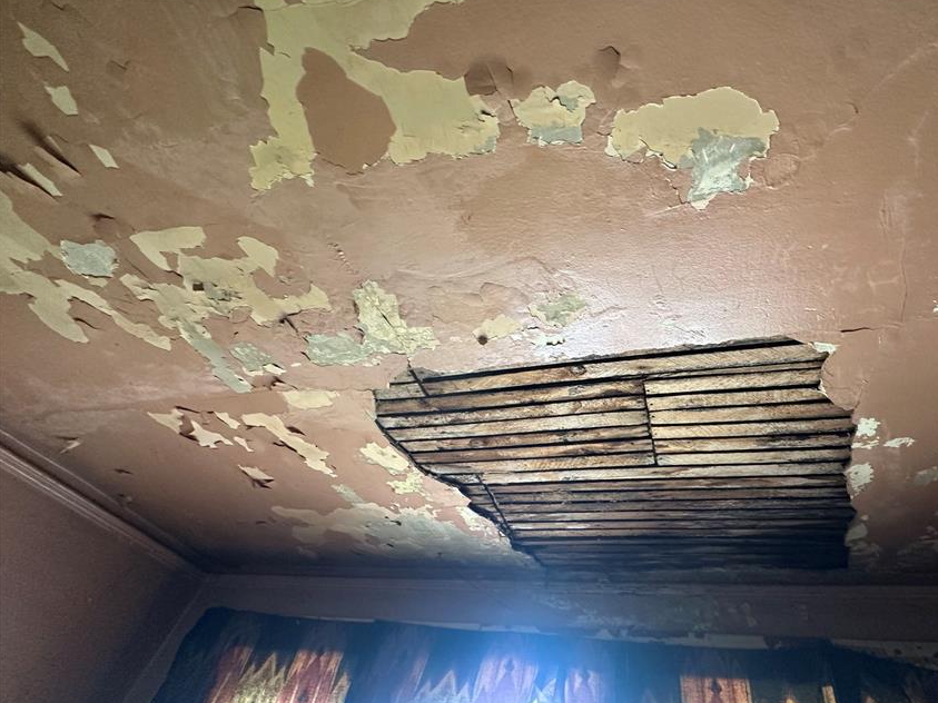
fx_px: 461
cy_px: 323
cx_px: 567
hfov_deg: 89.8
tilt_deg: +49.8
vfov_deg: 74.6
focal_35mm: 17
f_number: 2.2
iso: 500
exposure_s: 1/60
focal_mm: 2.22
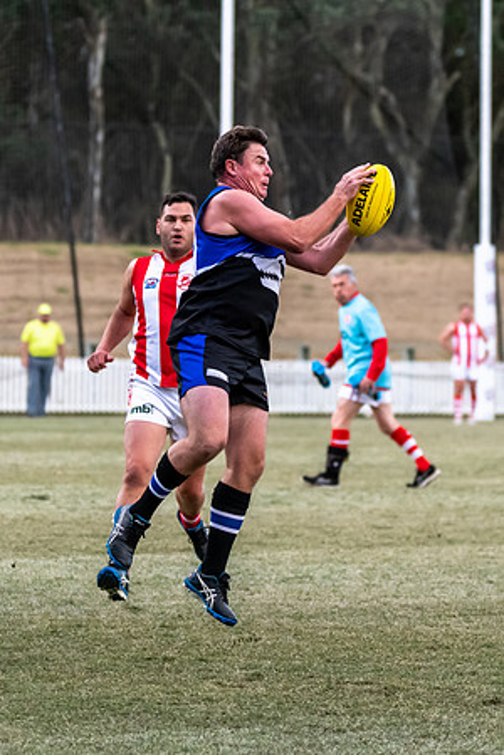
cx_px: 269
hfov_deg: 4.4
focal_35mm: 316
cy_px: 364
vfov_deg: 6.5
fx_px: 6631
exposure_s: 1/1600
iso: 2800
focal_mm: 190
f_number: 5
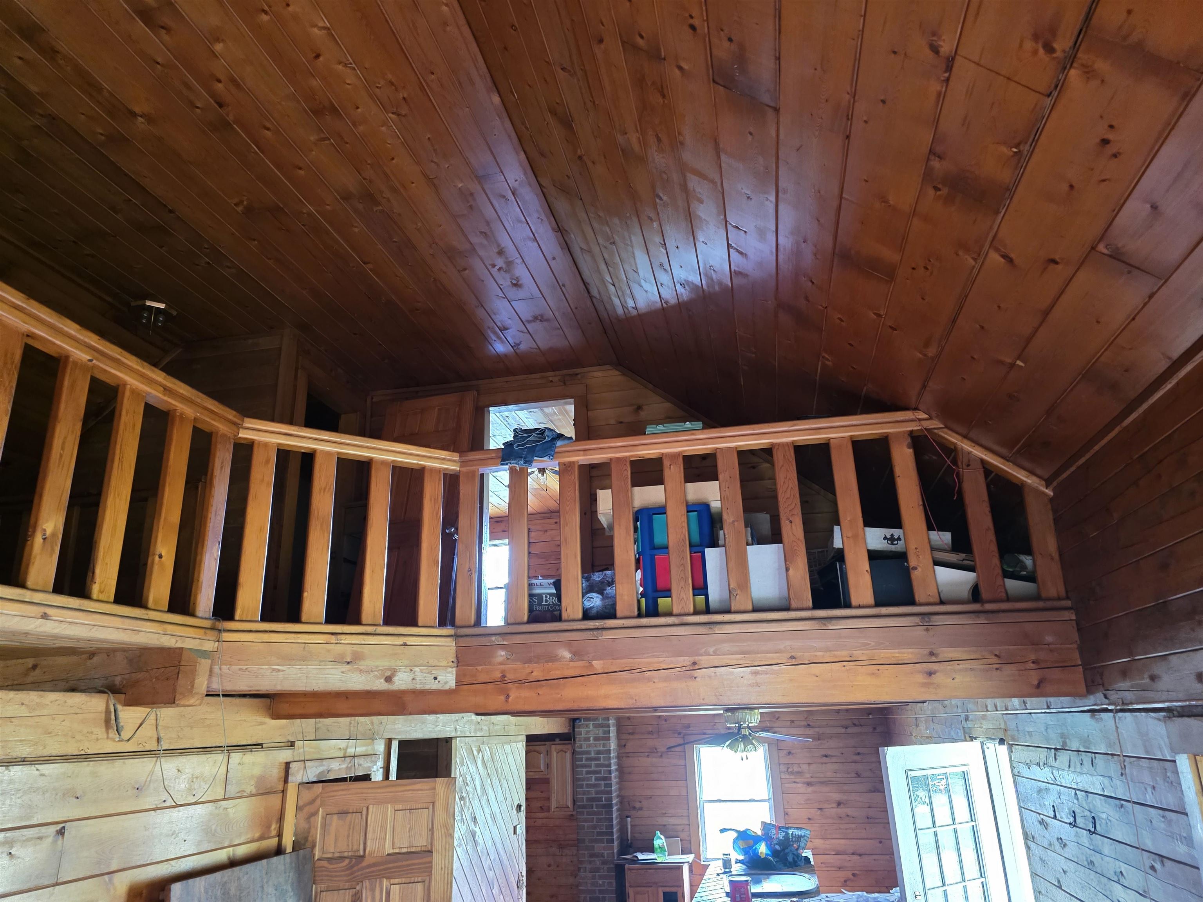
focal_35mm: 23
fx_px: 799
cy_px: 451
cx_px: 602
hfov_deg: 73.9
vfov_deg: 58.9
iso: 1250
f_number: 1.7
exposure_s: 1/17.2
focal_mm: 6.3
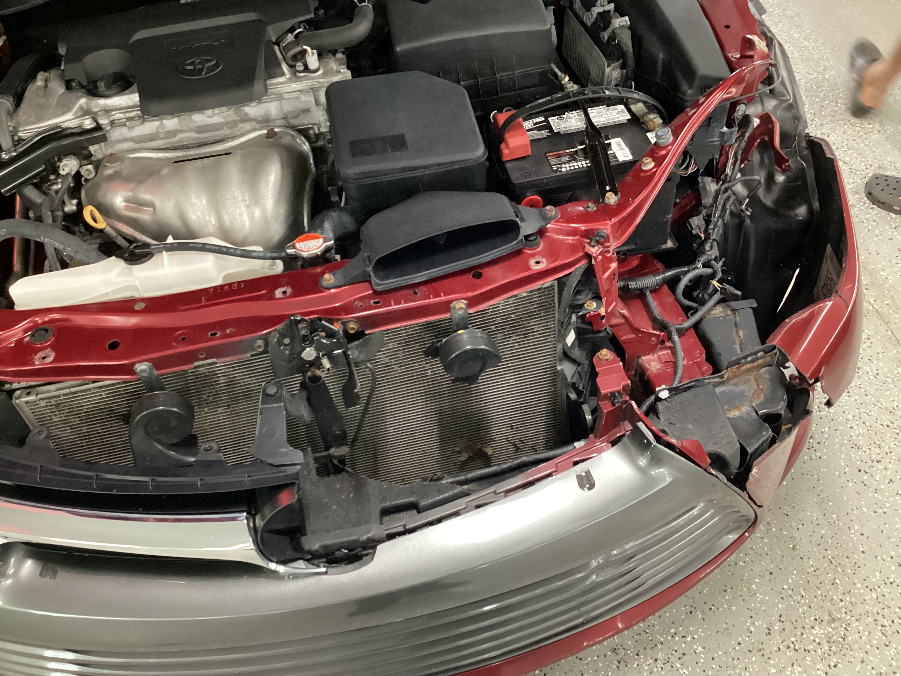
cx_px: 450
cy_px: 338
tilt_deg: -47.6
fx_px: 807
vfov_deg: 45.4
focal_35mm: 31
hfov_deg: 58.4
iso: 640
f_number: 2.4
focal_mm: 3.3
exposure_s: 1/30
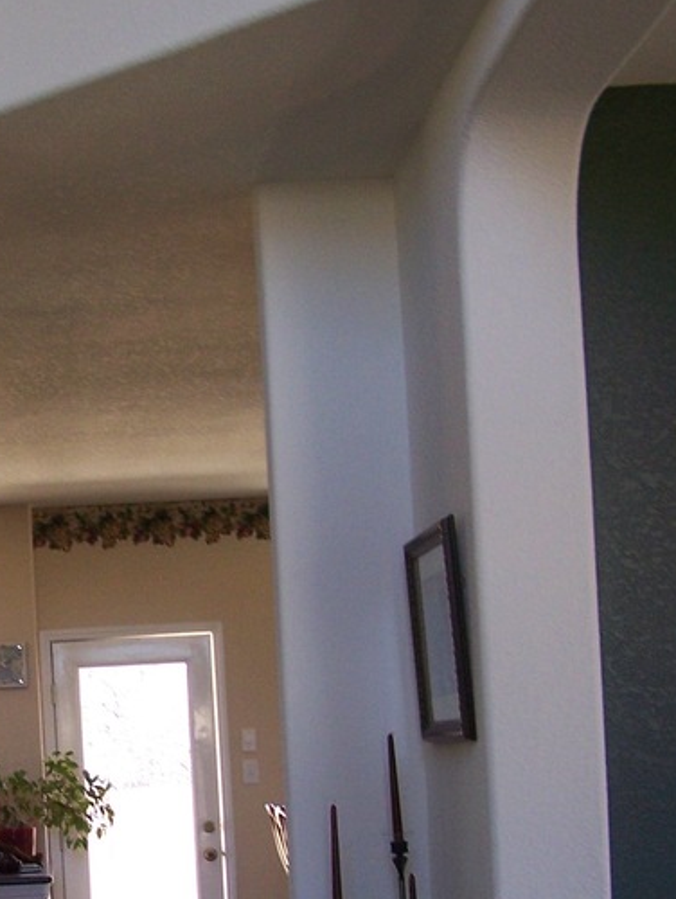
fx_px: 2131
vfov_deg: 23.5
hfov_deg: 17.6
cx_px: 16
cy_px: 694
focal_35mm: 82
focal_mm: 6.3
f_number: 2.8
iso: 80
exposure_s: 1/40
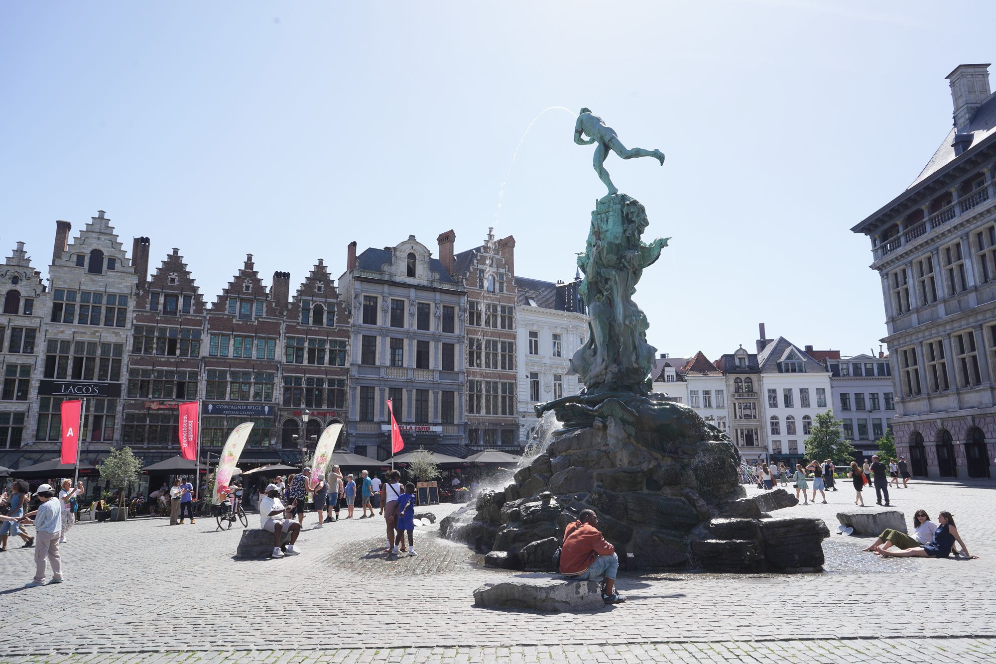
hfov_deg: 73.7
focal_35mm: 24
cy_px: 332
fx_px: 664
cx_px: 498
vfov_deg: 53.1
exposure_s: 1/100
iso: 100
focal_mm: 24
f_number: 13
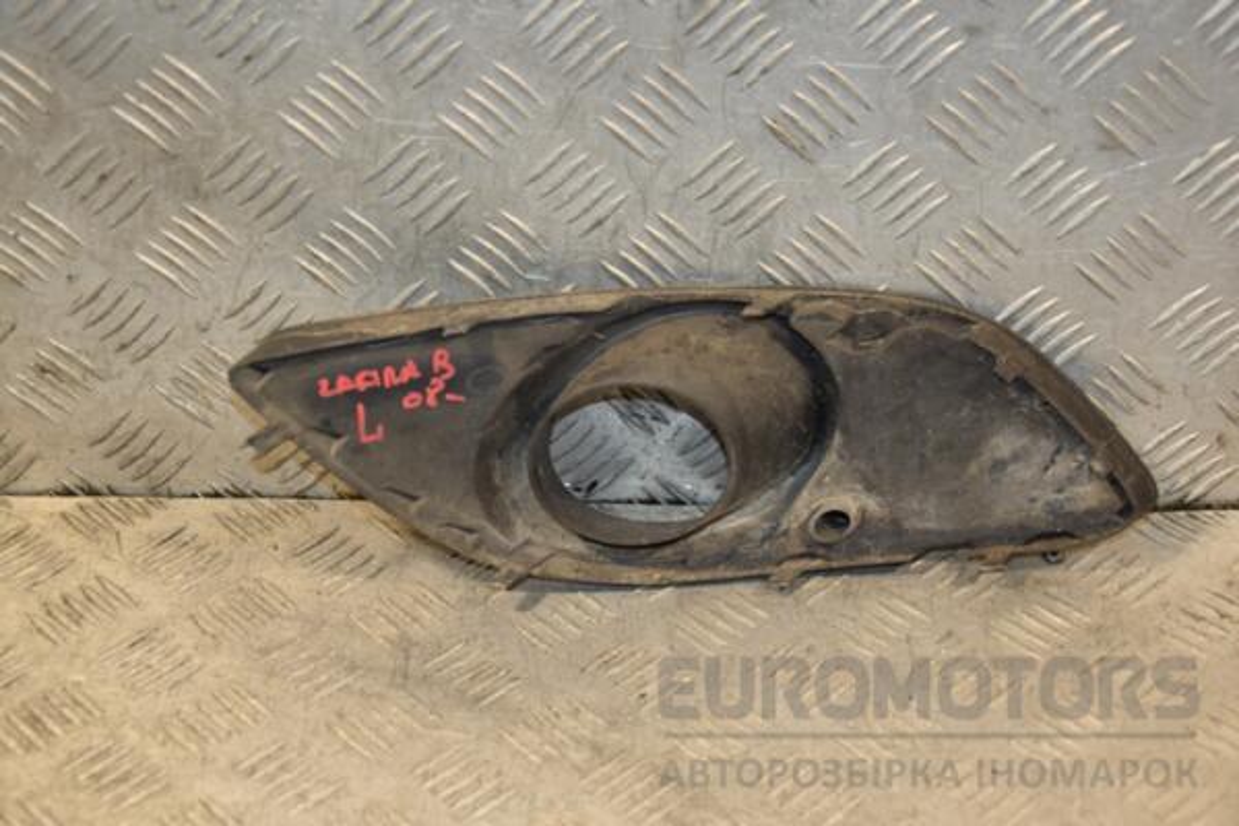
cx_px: 620
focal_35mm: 72
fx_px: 2478
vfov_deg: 18.9
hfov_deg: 28.1
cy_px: 413
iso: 800
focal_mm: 48
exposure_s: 1/160
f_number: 4.8
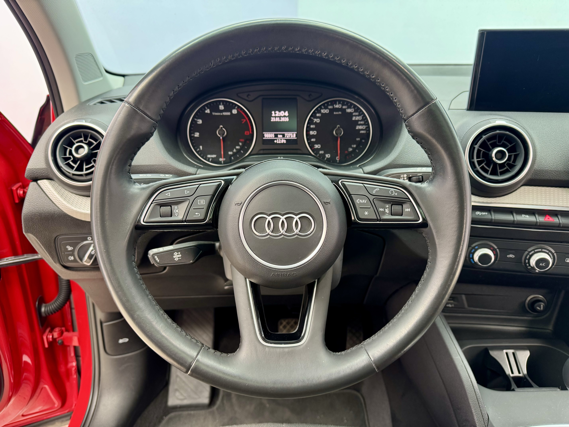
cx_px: 284
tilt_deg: -21.2
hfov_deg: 71.6
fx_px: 394
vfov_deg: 56.8
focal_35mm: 24
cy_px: 214
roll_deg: +0.5
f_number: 1.78
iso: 200
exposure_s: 1/50
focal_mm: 6.76
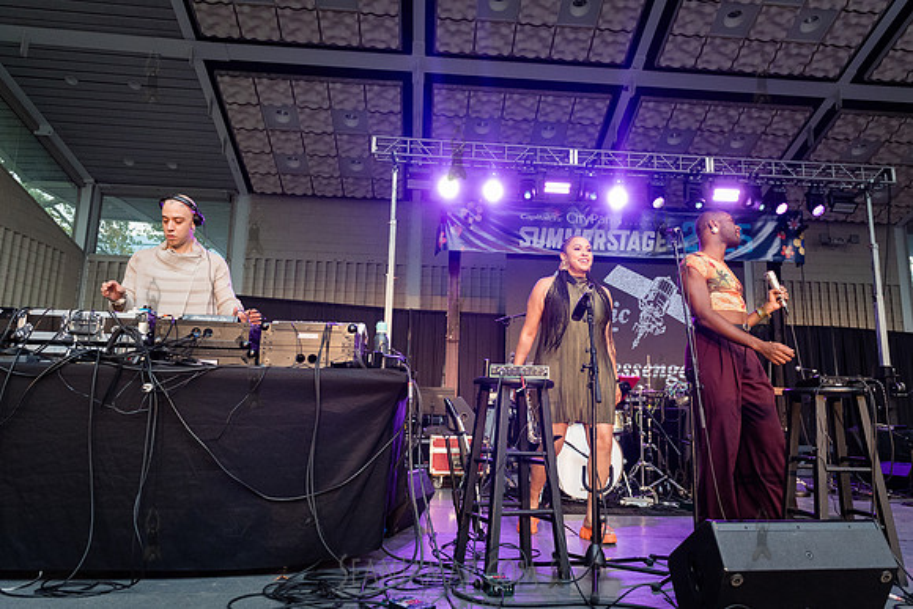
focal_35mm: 26
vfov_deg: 49.8
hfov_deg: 69.7
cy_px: 306
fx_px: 656
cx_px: 476
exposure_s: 1/1250
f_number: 3.5
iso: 4000
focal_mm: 24
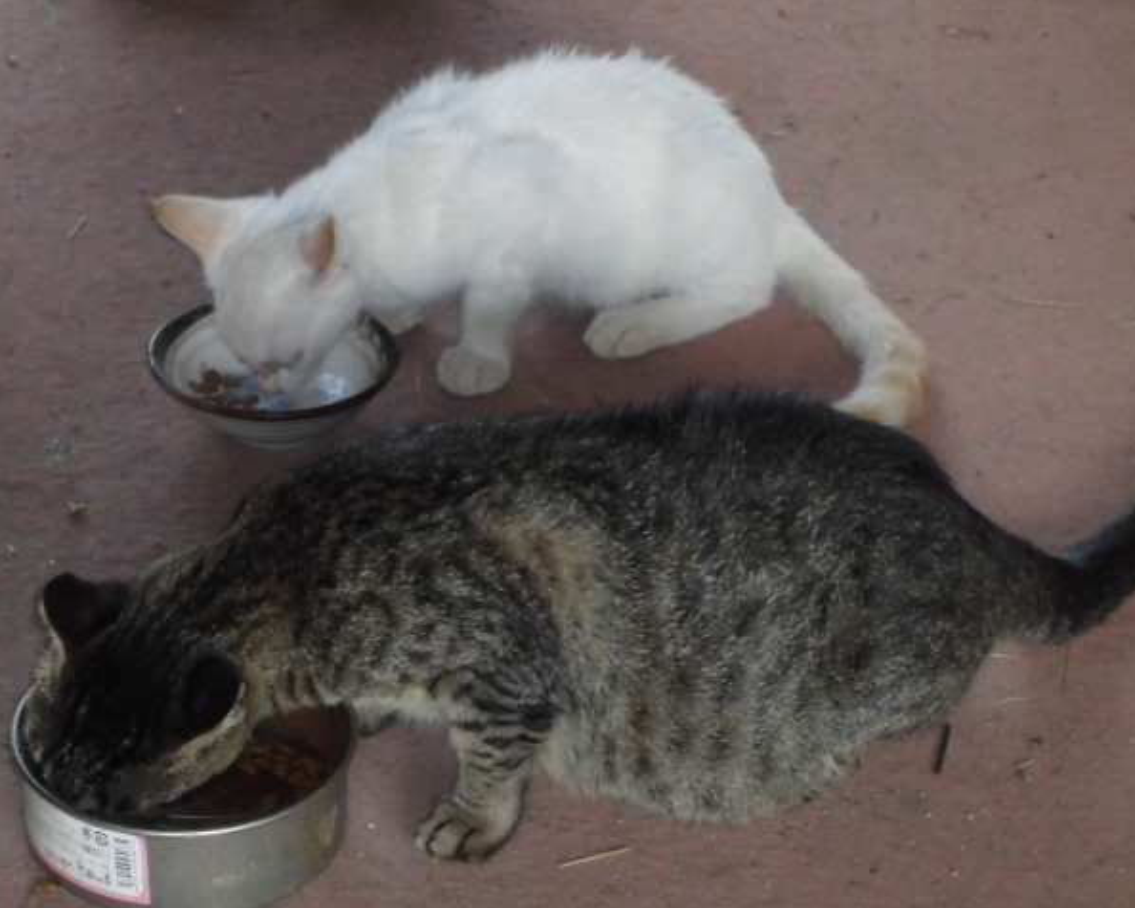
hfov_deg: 11.8
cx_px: 533
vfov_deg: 9.4
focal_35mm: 164
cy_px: 453
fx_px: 5508
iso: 400
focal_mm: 27.6
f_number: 6.5
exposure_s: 1/60
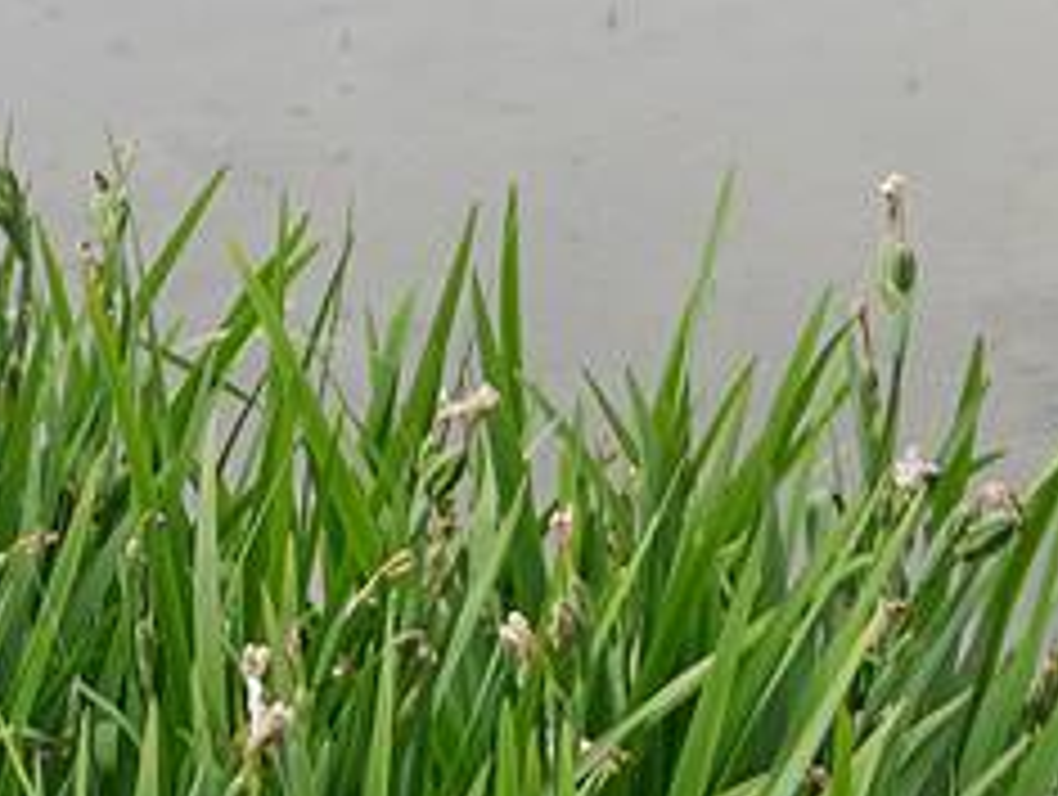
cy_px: -875
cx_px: 374
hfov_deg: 16.5
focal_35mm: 119
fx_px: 3643
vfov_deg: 11.1
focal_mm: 14
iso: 200
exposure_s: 1/800
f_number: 3.5
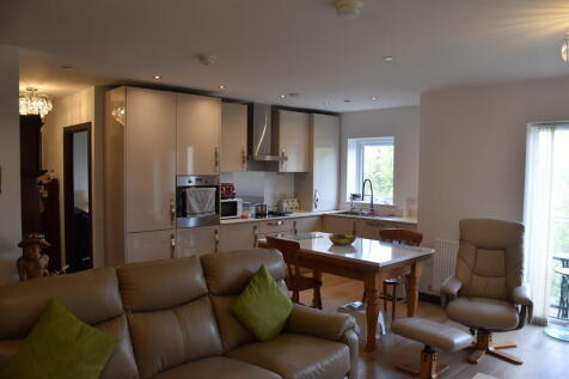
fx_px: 427
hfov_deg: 67.4
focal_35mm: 27
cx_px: 284
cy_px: 190
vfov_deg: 47.9
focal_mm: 18
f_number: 4.5
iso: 400
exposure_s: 1/80
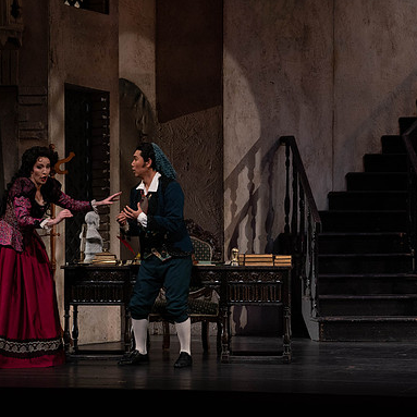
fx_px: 2508
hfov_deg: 9.5
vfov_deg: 9.5
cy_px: 208
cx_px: 147
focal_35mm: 184
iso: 3200
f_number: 9
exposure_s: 1/250
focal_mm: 143
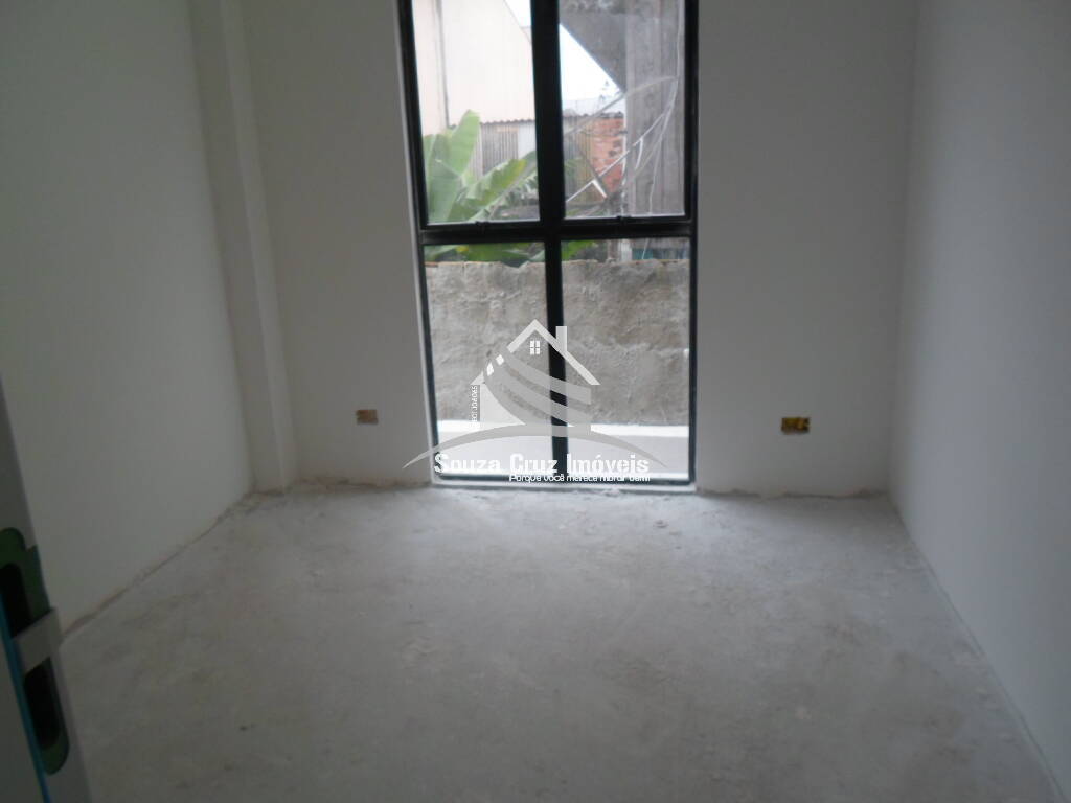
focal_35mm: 25
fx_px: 773
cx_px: 536
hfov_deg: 69.4
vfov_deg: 54.9
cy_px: 402
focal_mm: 4.5
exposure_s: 1/90
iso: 80
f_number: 2.5
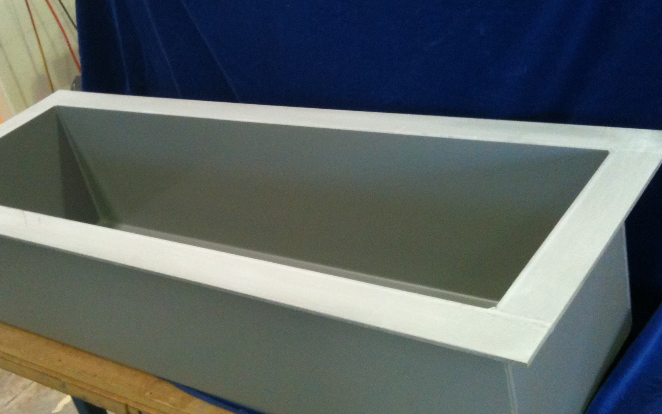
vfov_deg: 28.0
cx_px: 275
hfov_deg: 43.3
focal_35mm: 46
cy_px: 202
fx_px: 830
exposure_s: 1/17
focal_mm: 3.85
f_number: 2.8
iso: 200
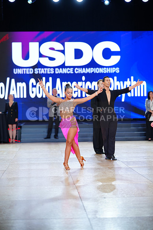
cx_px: 76
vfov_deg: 25.1
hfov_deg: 16.9
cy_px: 115
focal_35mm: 81
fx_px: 516
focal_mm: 81
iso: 320
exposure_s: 1/400
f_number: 2
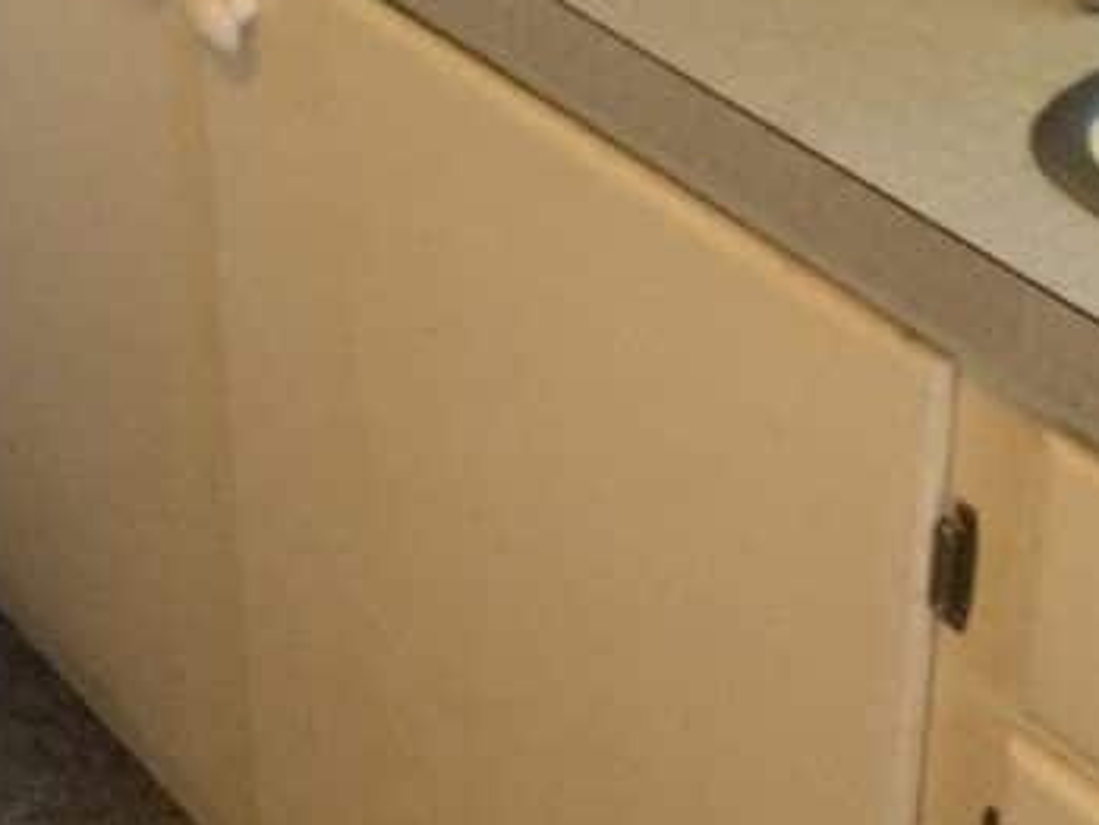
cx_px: 9
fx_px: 2700
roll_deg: +5.5
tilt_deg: -29.0
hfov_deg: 22.2
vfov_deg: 16.6
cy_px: -202
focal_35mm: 85
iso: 250
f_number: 2.2
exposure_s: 1/15
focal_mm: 4.15
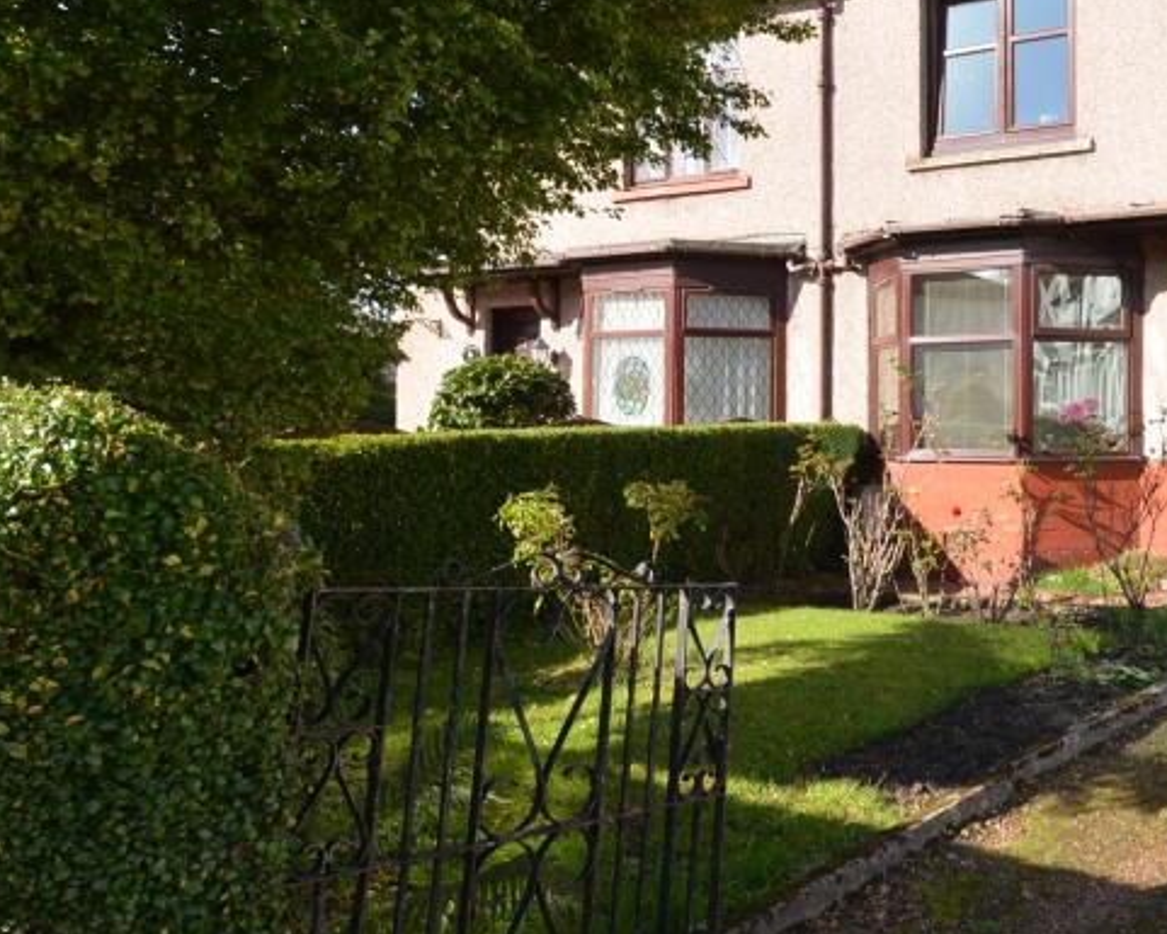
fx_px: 1036
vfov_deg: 48.1
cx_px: 961
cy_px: 352
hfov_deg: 54.1
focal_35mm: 30
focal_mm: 10
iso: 200
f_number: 7.1
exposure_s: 1/200
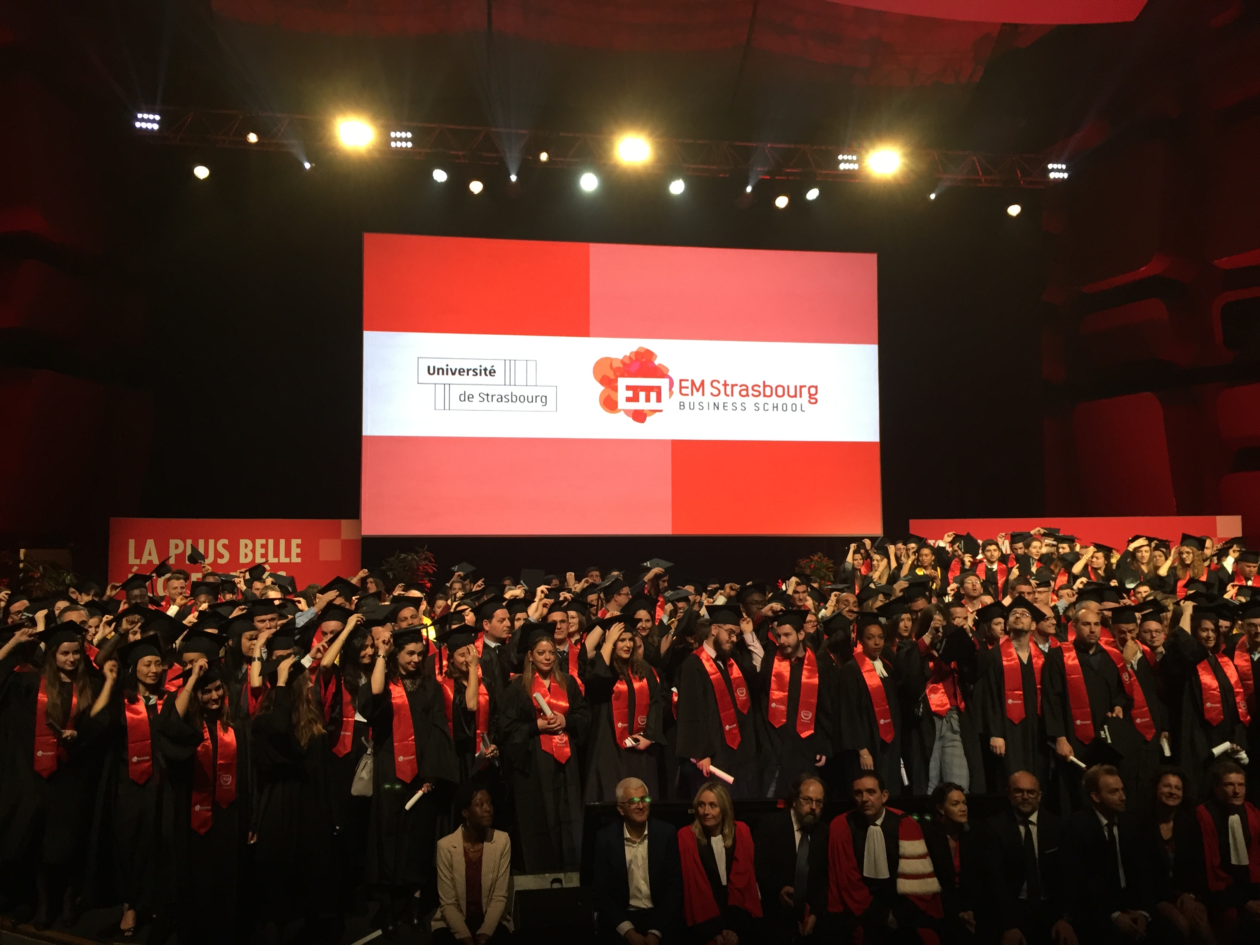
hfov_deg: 61.7
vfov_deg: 48.2
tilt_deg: +3.2
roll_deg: -0.2
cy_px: 472
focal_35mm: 29
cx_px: 630
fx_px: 1056
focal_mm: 4.15
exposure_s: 1/33
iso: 125
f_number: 2.2
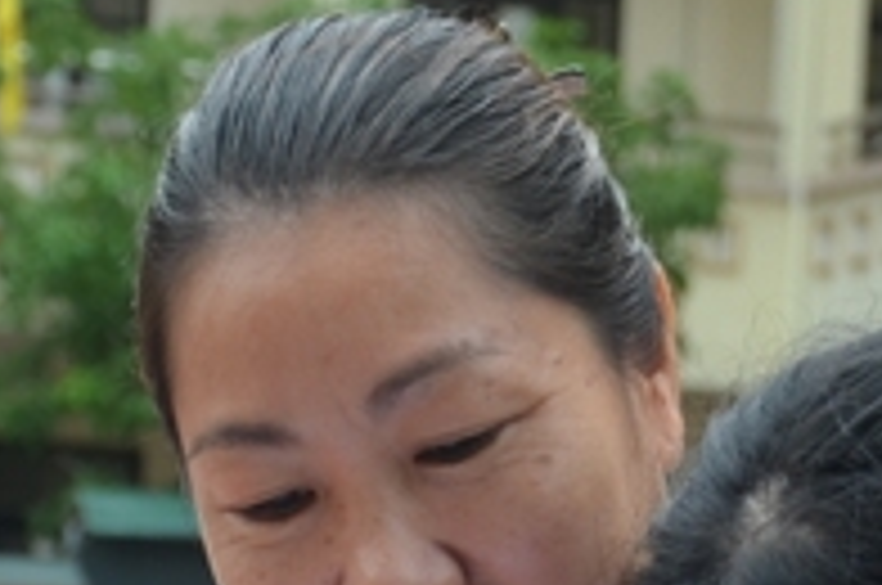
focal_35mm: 214
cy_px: 1022
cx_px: 531
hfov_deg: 9.6
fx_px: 5235
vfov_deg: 6.3
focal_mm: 35
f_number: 5
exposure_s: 1/100
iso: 250
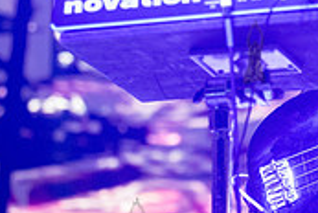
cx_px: 491
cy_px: -38
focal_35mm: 268
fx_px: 2371
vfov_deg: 5.1
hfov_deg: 7.5
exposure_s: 1/320
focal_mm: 80
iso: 6400
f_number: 3.5
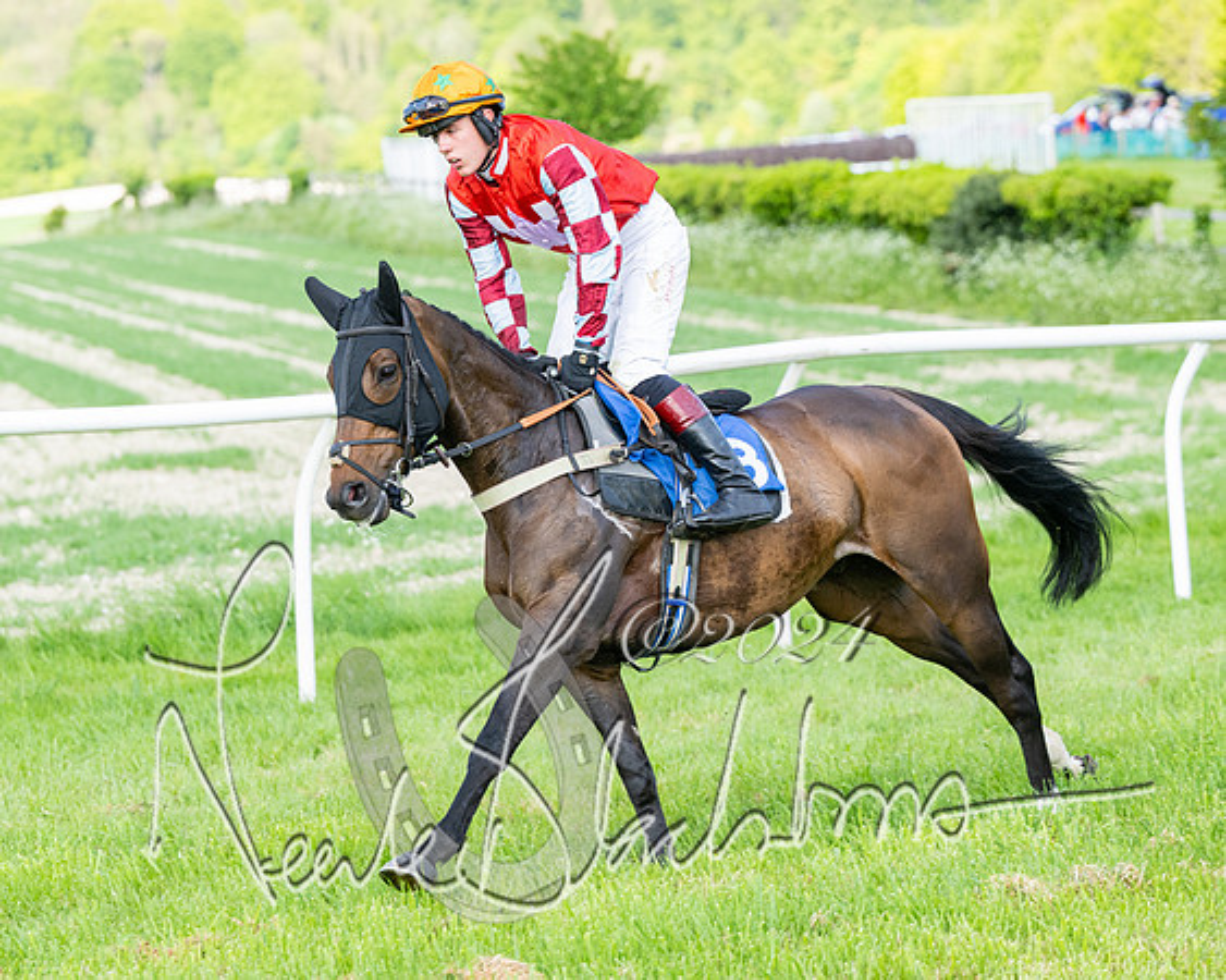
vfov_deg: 9.4
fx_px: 5978
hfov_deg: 11.7
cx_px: 522
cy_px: 427
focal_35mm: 165
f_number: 4
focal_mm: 120
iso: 400
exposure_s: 1/1250
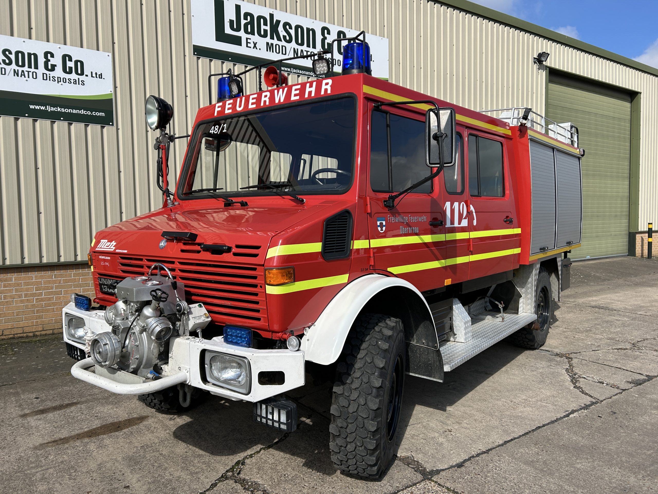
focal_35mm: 26
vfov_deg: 53.1
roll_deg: +0.4
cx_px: 329
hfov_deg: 67.3
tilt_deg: -2.0
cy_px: 247
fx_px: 494
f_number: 1.5
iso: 50
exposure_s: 1/4444
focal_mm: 5.7
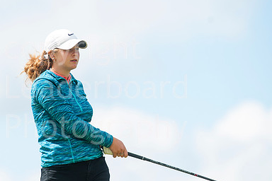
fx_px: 3422
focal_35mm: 453
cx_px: 98
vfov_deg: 3.0
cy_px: 93
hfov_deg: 4.6
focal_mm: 300
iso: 320
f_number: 6.3
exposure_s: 1/2500
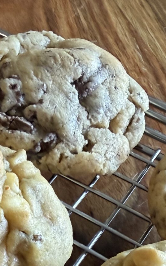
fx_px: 550
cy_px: 390
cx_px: -106
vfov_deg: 22.6
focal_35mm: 76
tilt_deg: -60.8
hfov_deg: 15.4
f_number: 2.2
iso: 250
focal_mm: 2.22
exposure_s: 1/60
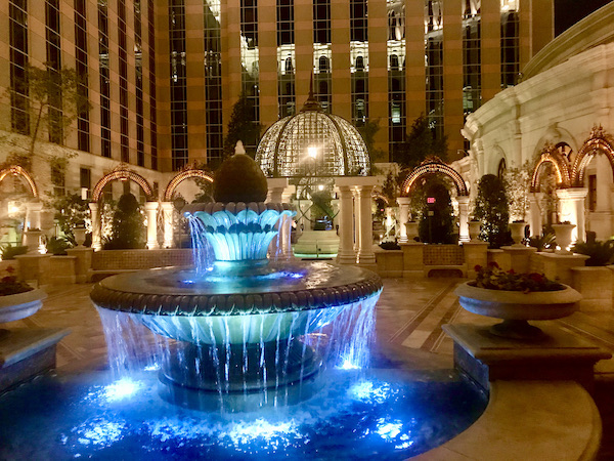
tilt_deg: -1.6
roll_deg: +0.9
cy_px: 230
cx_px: 307
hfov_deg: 63.4
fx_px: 497
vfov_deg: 49.7
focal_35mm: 28
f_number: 1.8
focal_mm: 3.99
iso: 100
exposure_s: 1/5
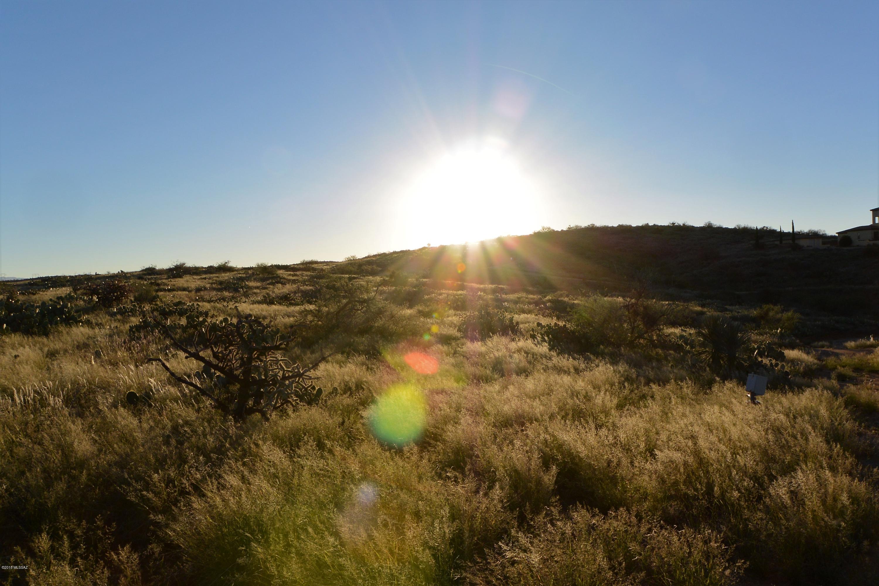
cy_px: 293
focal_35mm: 29
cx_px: 440
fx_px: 708
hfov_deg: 63.7
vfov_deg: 45.0
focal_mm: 10.9
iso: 160
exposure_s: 1/200
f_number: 11
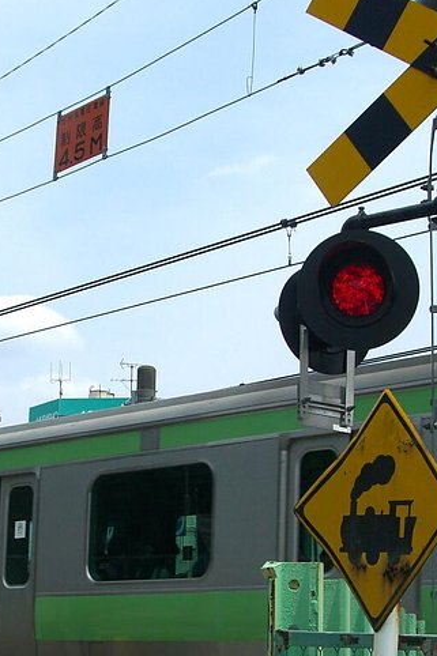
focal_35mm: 84
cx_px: 121
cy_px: 427
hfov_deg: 16.2
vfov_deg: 24.1
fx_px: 1530
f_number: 5.6
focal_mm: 7.9
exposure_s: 1/500
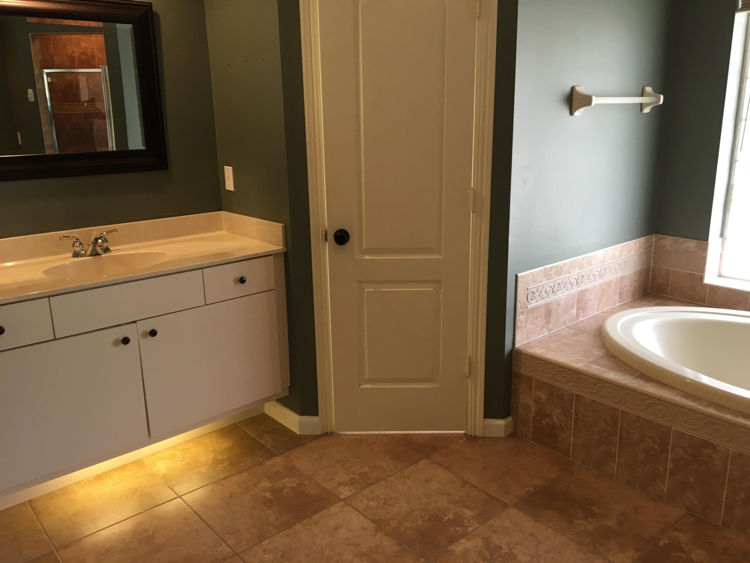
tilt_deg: -15.2
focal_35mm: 29
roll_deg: +1.5
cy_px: 282
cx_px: 375
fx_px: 628
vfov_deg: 48.2
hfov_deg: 61.7
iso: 50
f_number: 2.2
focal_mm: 4.15
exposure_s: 1/30
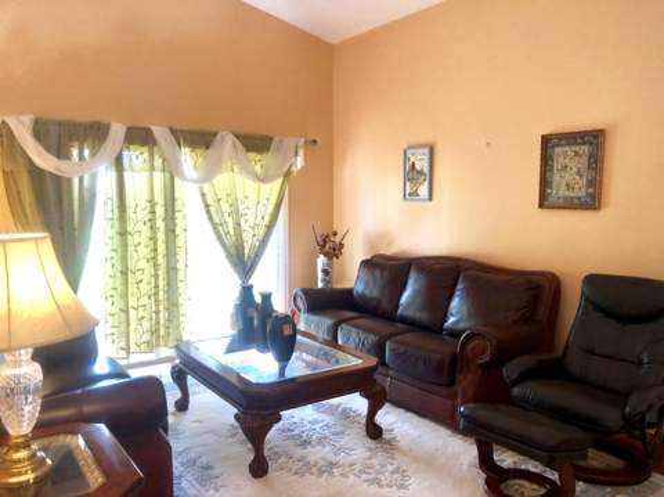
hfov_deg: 63.5
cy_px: 248
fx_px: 537
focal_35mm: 28
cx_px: 332
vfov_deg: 49.7
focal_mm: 4
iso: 40
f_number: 1.8
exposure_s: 1/17
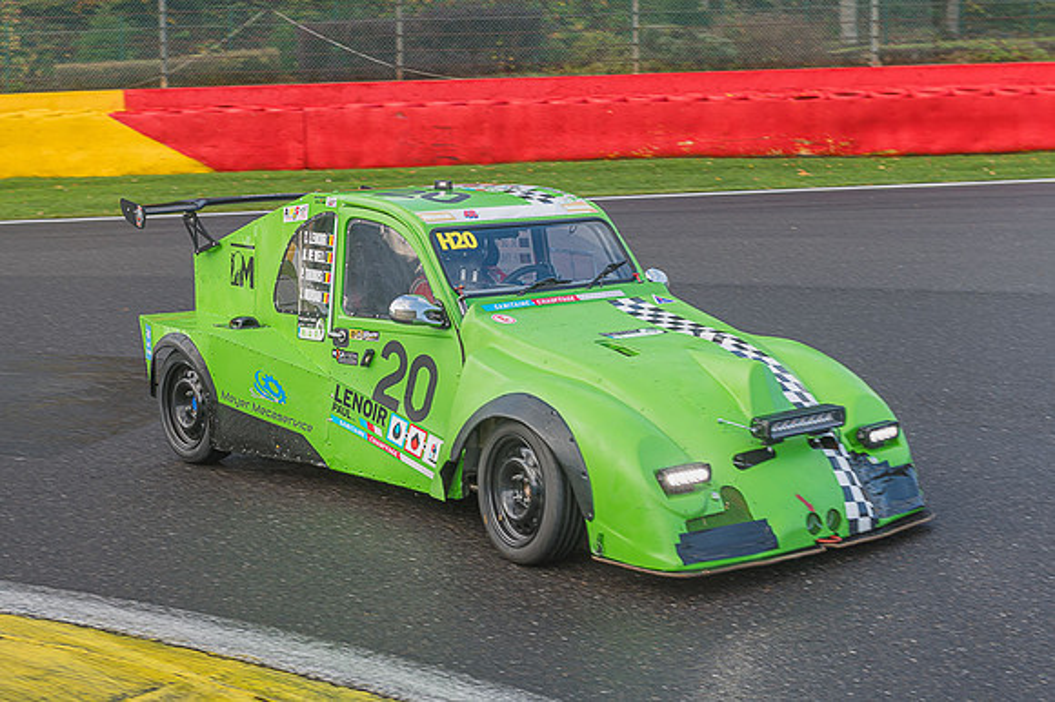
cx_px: 528
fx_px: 1816
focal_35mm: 62
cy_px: 351
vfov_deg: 21.9
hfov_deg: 32.4
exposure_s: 1/250
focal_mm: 62
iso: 180
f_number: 5.6
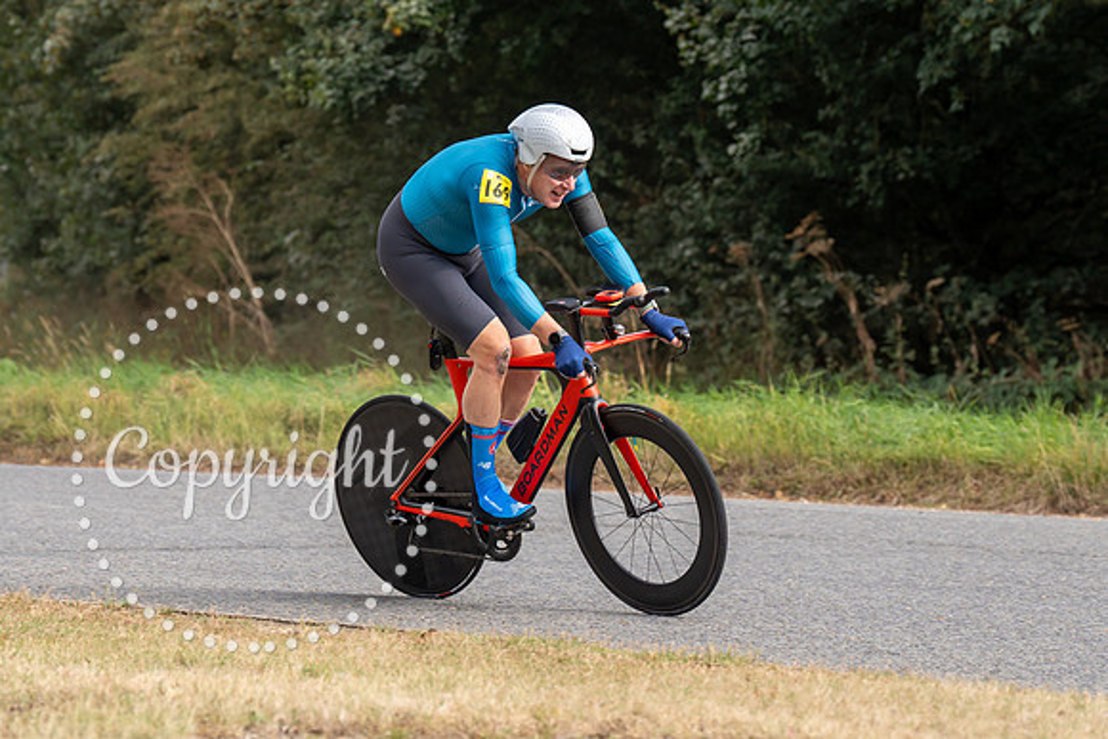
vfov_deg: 7.9
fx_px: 5326
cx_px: 516
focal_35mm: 173
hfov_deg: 11.9
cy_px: 295
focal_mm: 112
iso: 320
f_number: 4
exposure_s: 1/1000
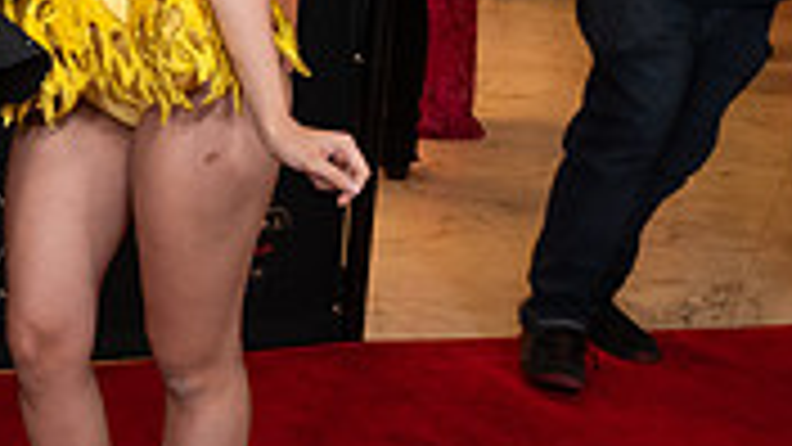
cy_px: 52
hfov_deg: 19.8
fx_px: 1953
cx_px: -407
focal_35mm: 93
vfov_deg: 12.9
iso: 800
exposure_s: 1/125
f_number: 4
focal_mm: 24
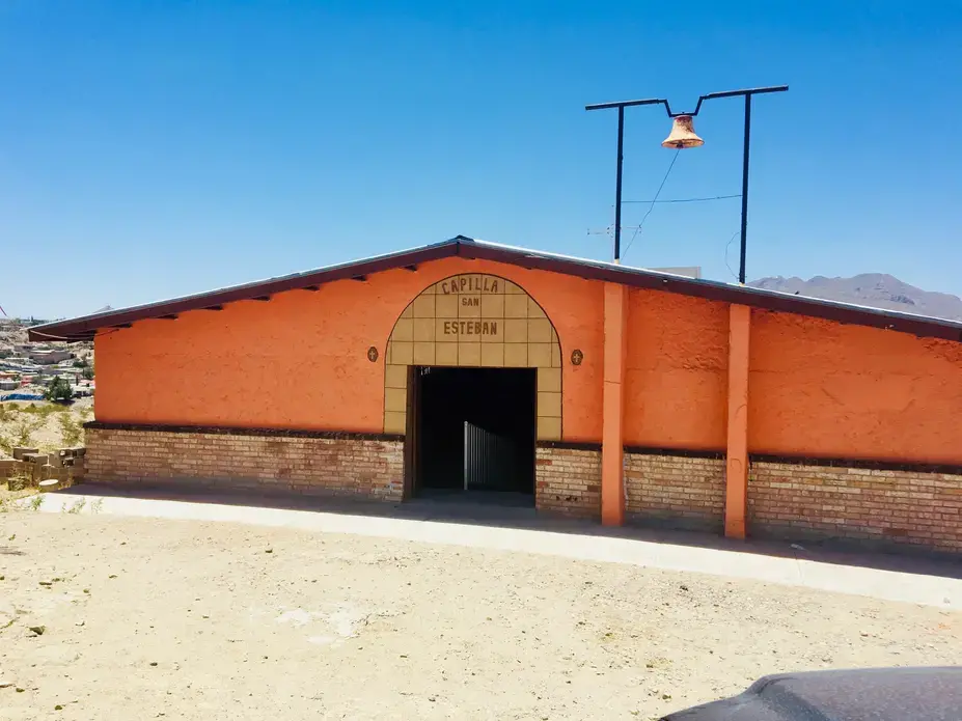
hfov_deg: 61.7
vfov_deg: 48.2
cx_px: 481
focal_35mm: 29
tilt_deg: -1.0
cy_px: 360
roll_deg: -0.9
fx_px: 806
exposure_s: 1/1972
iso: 25
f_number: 2.2
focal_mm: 4.15
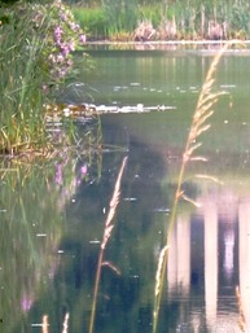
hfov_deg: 1.7
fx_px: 8342
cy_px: -21
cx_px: 237
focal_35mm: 867
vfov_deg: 2.3
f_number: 4
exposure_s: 1/200
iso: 100
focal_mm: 48.3
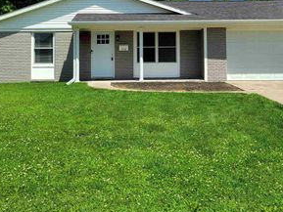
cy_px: 48
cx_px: 152
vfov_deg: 31.5
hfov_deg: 42.0
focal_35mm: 45
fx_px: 368
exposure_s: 1/3336
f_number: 1.8
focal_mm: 5.4
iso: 40
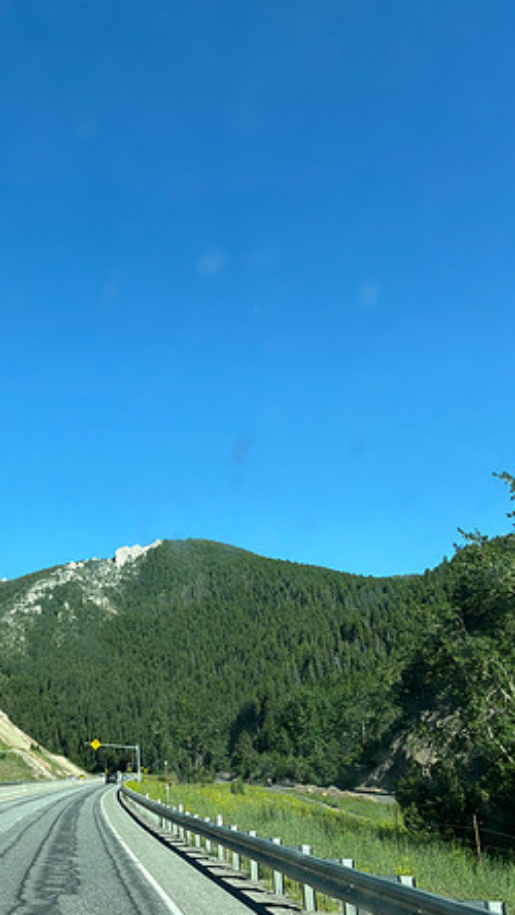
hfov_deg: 30.9
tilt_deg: +20.2
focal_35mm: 37
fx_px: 898
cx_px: 75
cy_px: 462
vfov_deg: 54.0
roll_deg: -0.2
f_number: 1.6
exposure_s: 1/1642
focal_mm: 5.96
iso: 50
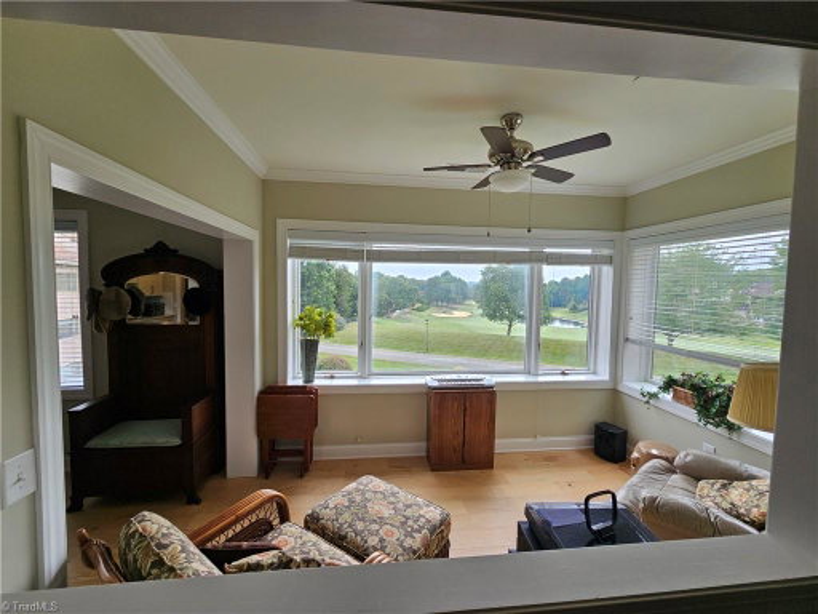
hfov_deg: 106.2
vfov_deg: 89.9
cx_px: 409
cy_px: 307
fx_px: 307
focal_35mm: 13
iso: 50
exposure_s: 1/314
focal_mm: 2.2
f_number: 2.2
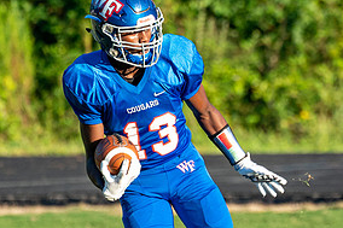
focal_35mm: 1527
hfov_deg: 1.4
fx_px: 14540
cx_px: 390
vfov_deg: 0.9
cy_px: 129
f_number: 5.6
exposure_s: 1/1000
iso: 1000
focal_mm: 397
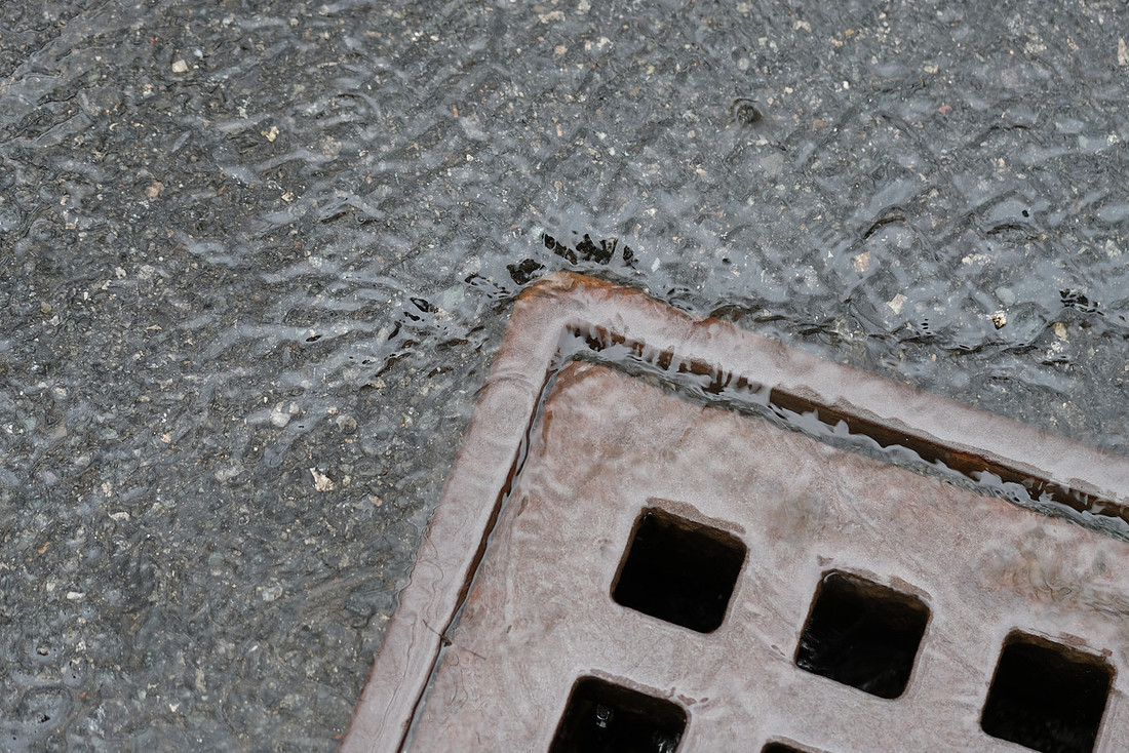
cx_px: 564
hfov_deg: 23.4
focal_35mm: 87
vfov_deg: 15.7
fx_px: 2729
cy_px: 376
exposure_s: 1/125
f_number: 3.5
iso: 400
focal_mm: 57.8
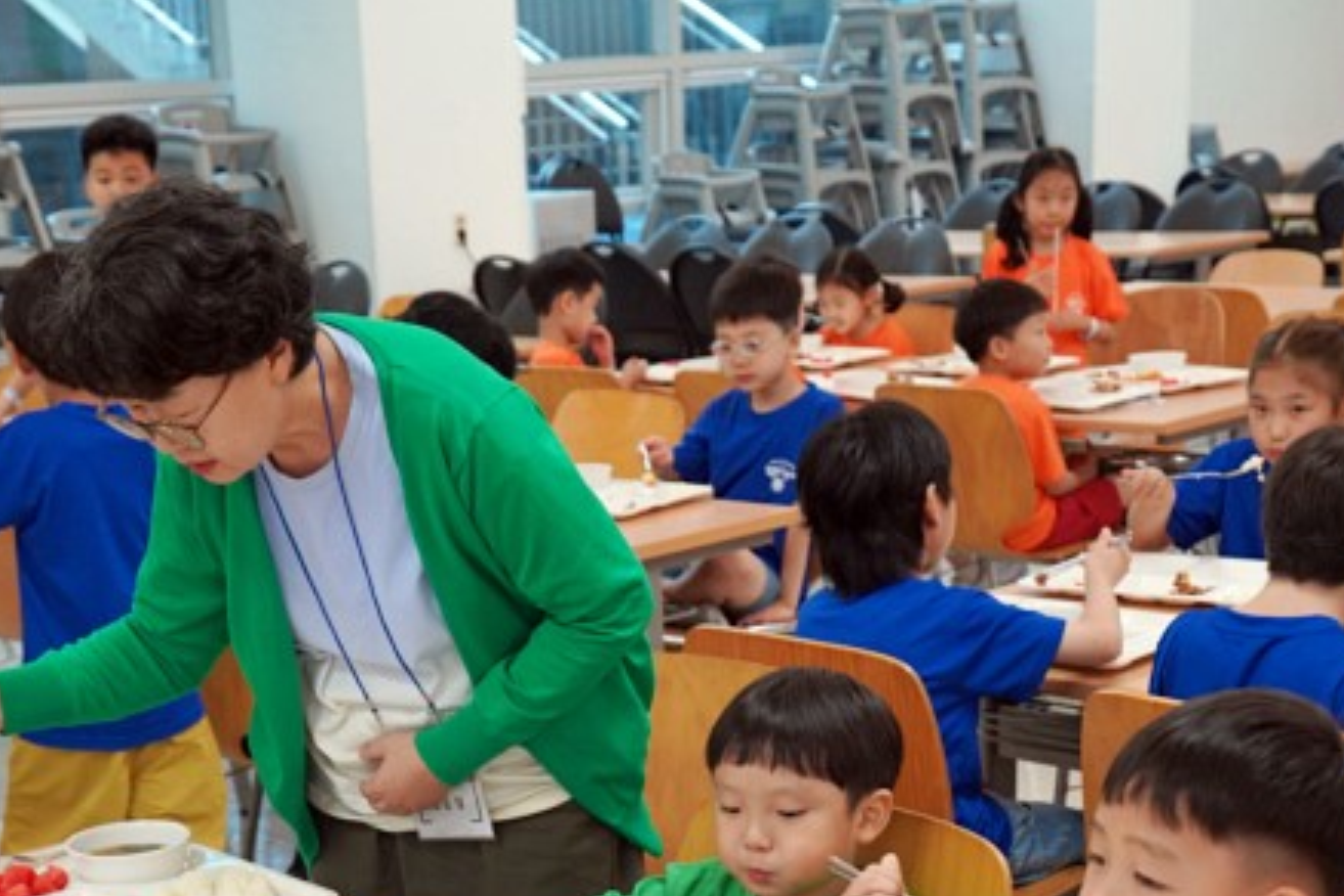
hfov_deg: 28.0
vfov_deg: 18.4
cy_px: 917
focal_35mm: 72
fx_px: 2688
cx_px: 509
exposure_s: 1/160
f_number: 4
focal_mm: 35
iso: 1250
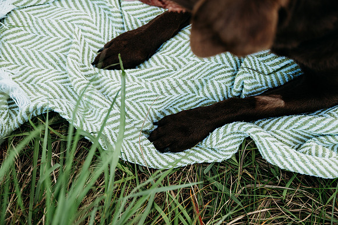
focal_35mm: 44
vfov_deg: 30.5
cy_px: 112
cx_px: 169
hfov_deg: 44.5
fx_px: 413
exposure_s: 1/500
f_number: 3.2
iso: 320
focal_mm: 44
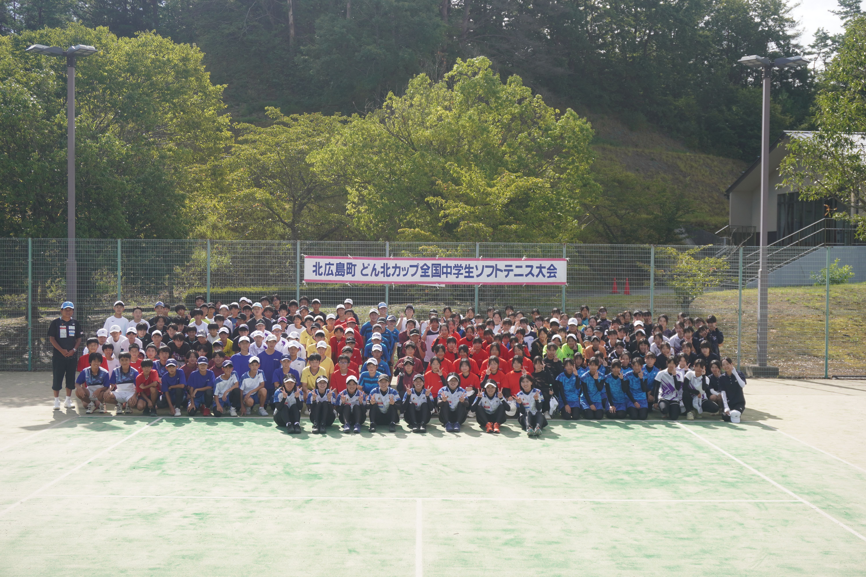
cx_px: 433
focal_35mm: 40
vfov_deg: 33.0
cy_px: 288
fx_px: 974
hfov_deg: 47.9
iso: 100
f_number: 6.3
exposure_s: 1/250
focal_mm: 27
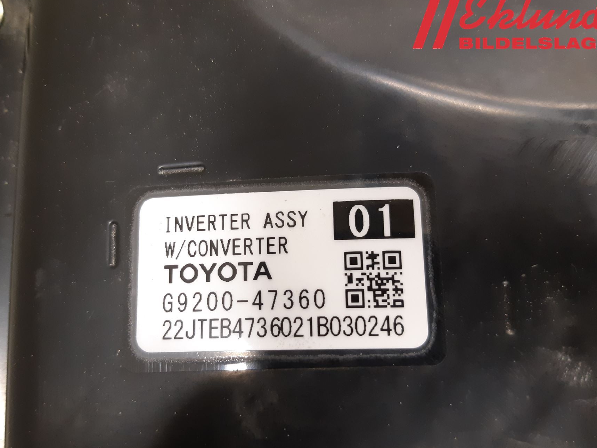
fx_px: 535
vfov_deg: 45.3
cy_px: 257
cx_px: 270
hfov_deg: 58.3
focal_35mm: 31
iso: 200
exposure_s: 1/33
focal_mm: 3.93
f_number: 1.7
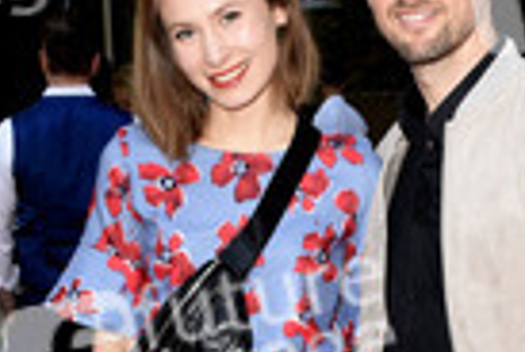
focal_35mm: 96
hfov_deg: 21.2
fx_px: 1403
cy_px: 539
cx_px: 310
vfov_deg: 13.4
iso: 640
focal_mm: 22
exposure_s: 1/60
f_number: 6.3
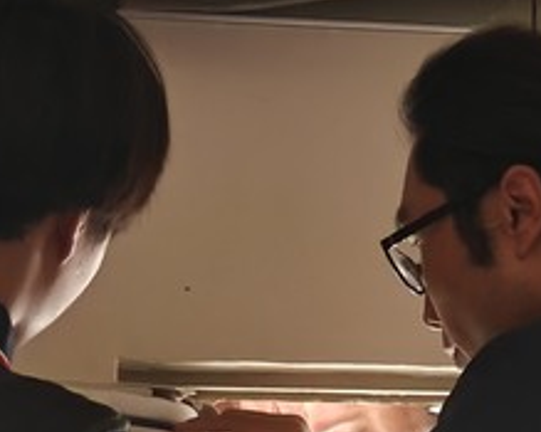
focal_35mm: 243
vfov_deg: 6.3
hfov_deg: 8.0
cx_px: 348
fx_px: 3889
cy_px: 465
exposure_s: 1/72
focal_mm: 13.3
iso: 160
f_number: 2.6
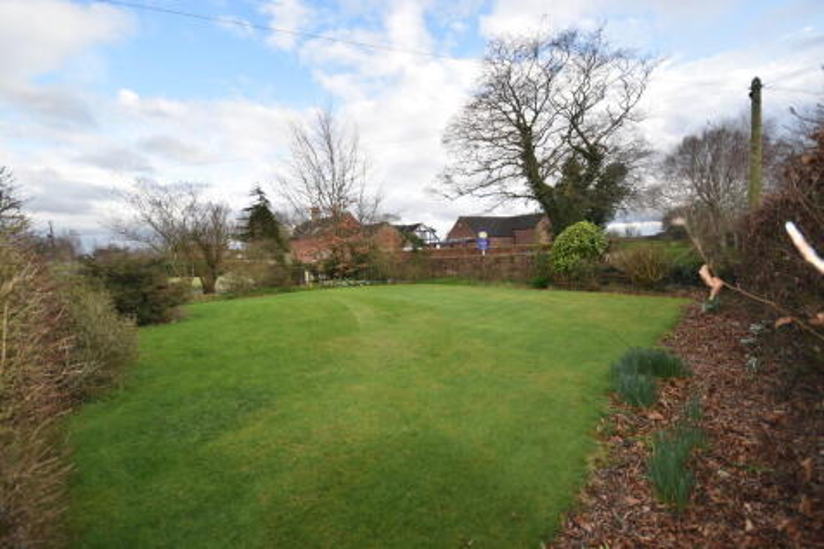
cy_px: 274
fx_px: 343
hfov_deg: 100.4
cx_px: 412
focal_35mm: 15
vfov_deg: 77.3
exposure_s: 1/200
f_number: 5
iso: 125
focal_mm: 10
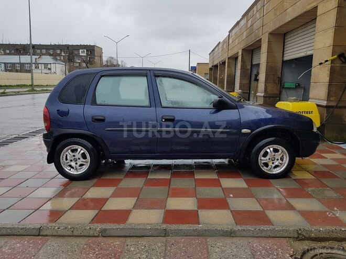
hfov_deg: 67.3
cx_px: 173
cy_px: 130
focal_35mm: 26
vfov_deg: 53.1
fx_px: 260
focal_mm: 4.2
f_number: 1.7
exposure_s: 1/768
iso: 40
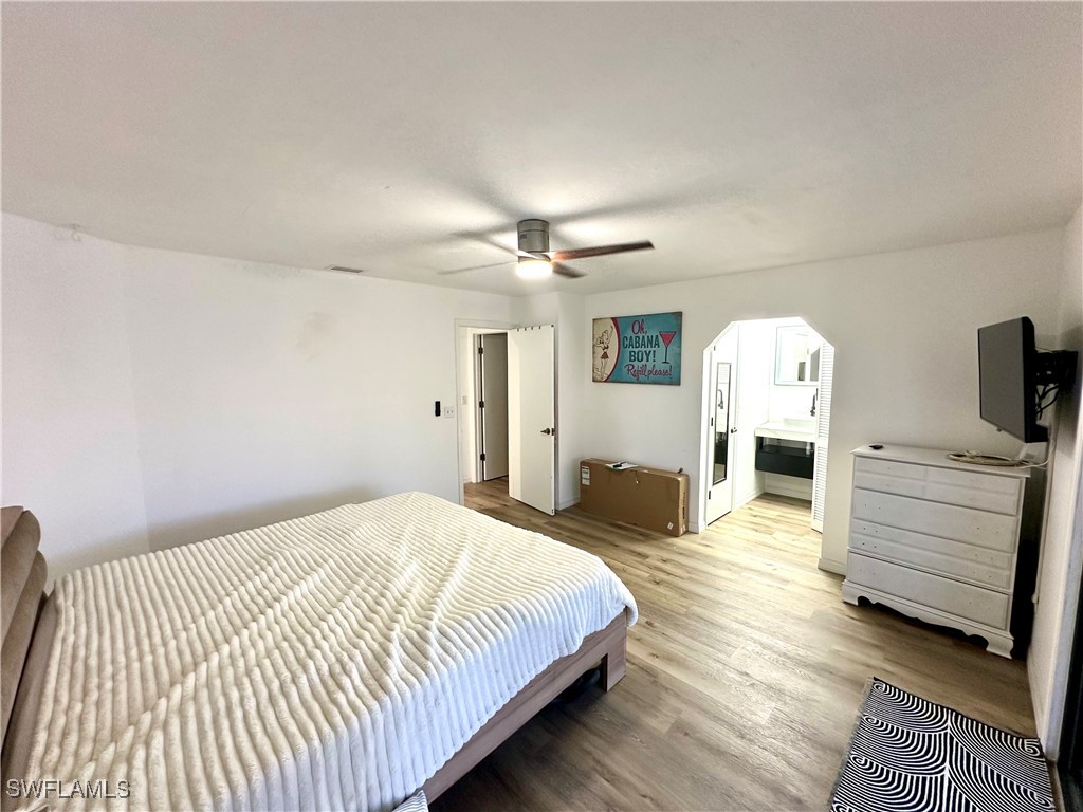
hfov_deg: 102.1
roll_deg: +0.2
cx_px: 542
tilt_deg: -6.1
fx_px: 438
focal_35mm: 14
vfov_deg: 85.7
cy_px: 406
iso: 200
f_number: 2.2
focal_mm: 2.22
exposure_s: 1/60
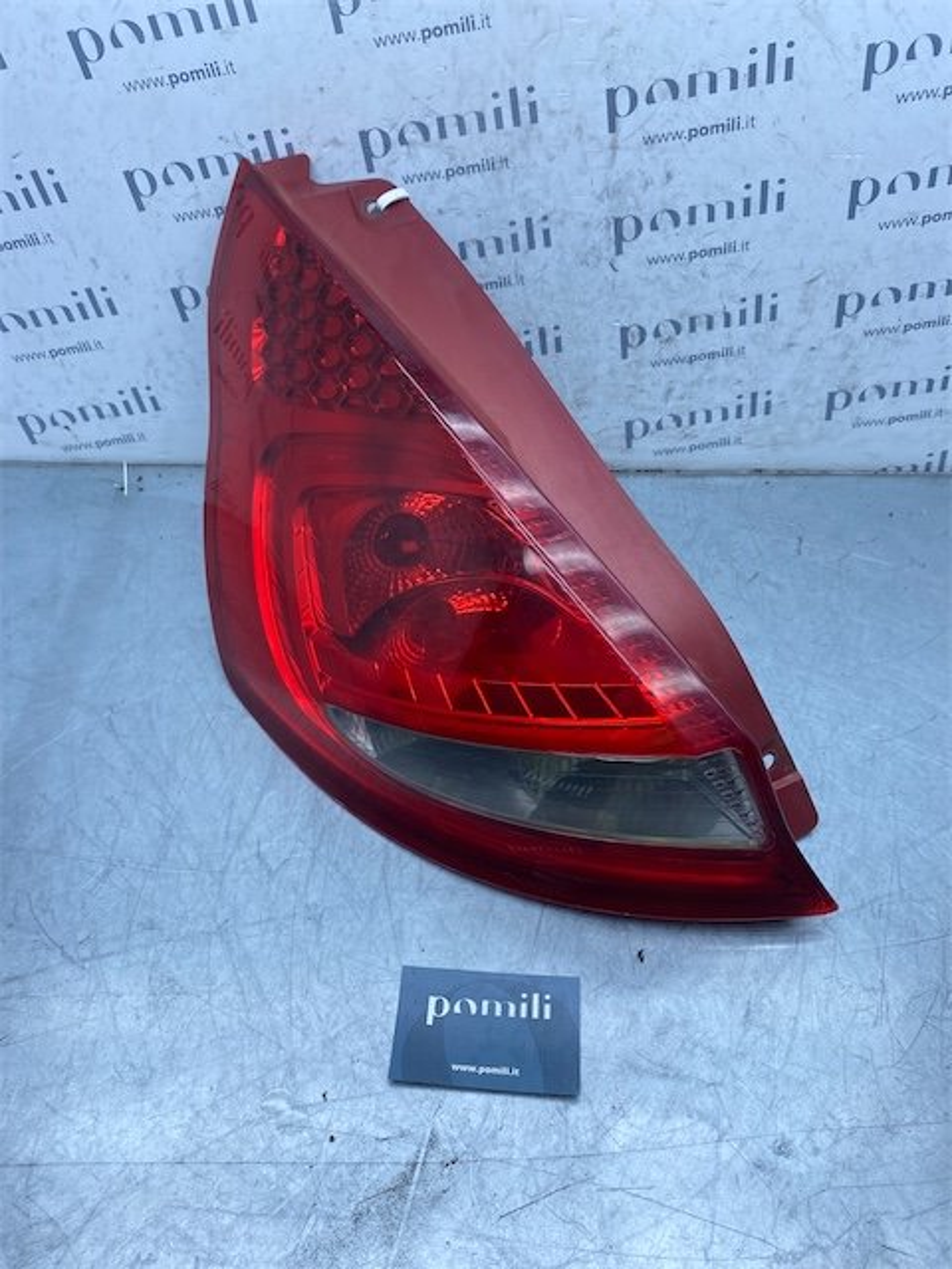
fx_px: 953
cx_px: 476
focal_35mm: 26
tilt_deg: -46.4
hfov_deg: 53.1
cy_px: 634
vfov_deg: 67.3
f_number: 1.8
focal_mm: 4.25
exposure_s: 1/845
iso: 32
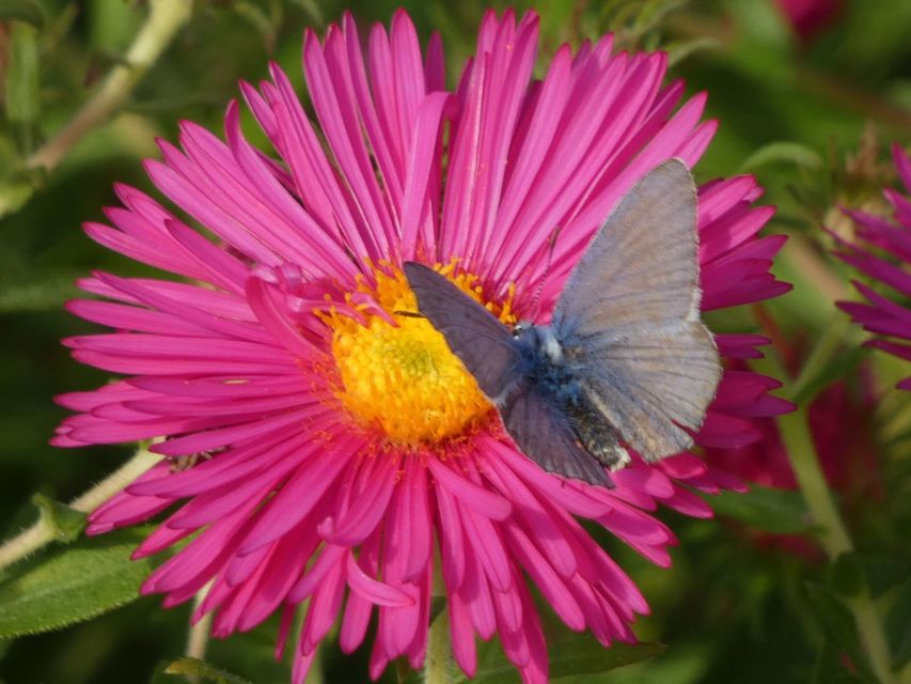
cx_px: 456
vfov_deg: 3.5
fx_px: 11265
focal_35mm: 428
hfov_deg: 4.6
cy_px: 342
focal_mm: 76.7
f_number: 5.6
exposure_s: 1/100
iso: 80
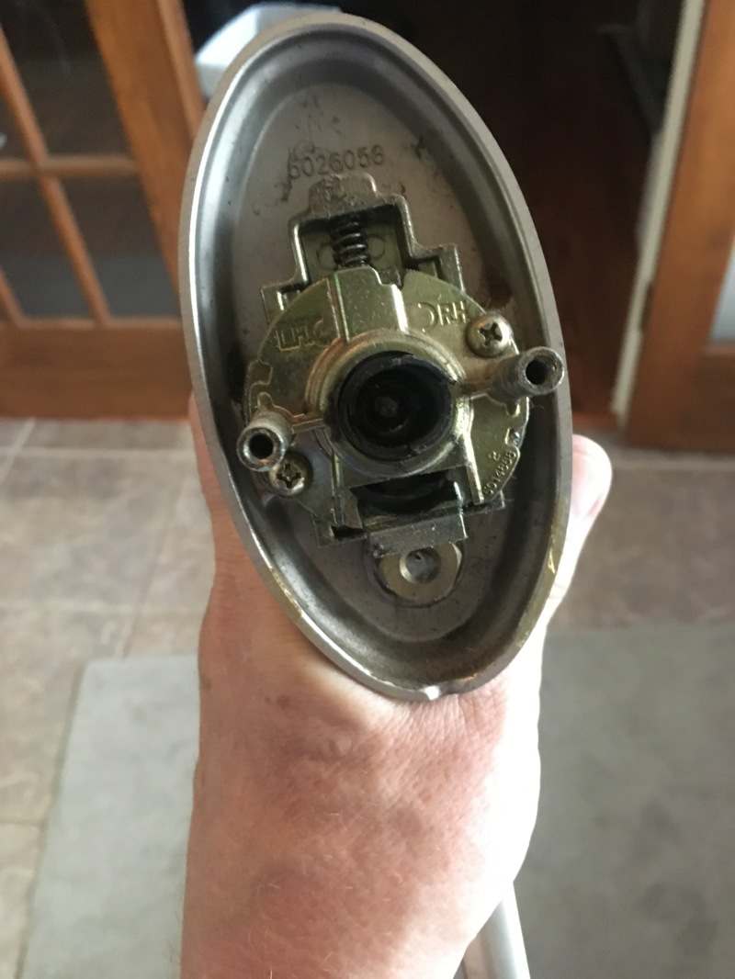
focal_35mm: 29
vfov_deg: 61.6
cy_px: 490
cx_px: 368
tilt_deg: -49.9
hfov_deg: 48.2
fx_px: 821
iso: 400
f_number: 2.2
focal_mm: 4.15
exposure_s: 1/15
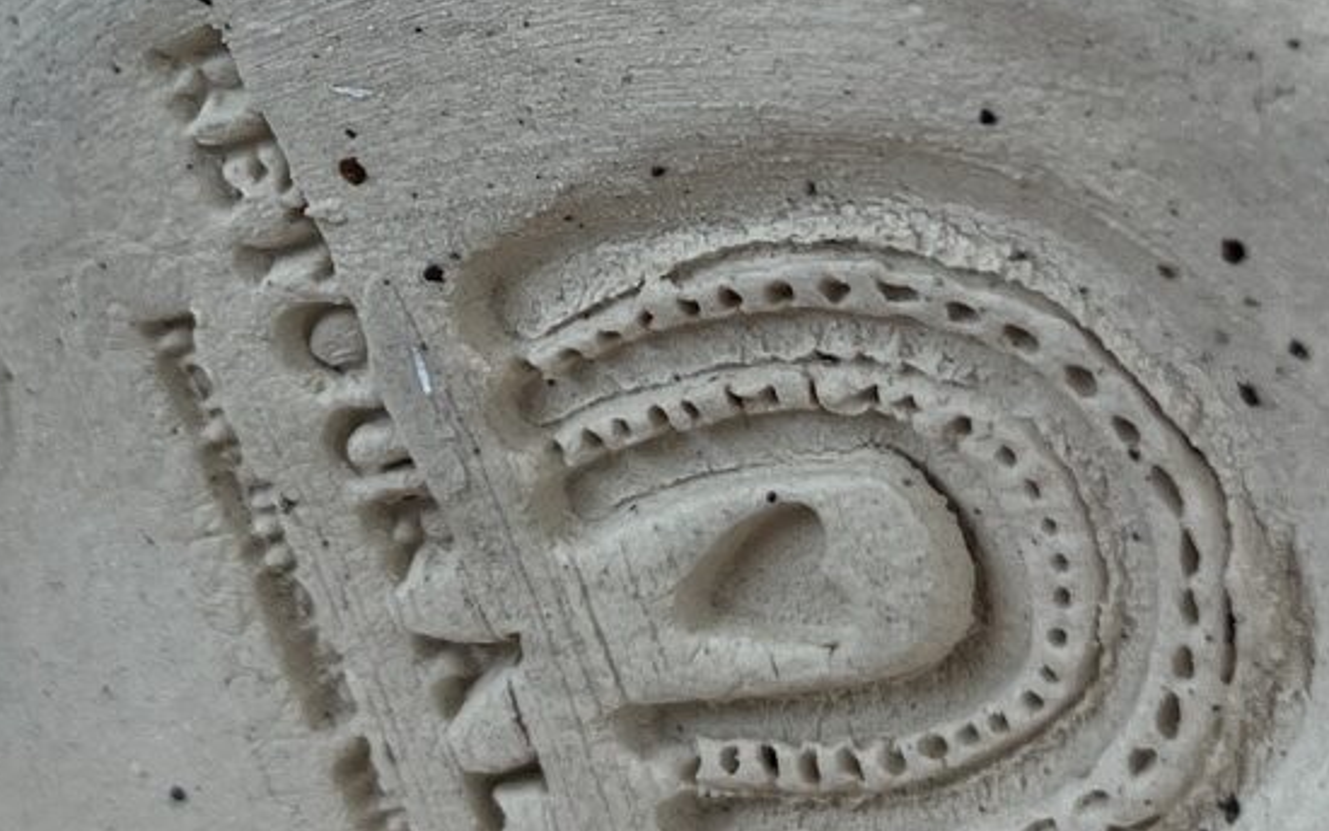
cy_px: 63
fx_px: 3659
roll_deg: +3.8
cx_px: 358
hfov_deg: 20.5
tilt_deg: -12.7
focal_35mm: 101
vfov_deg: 12.8
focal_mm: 5.1
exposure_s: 1/100
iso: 40
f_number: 1.6
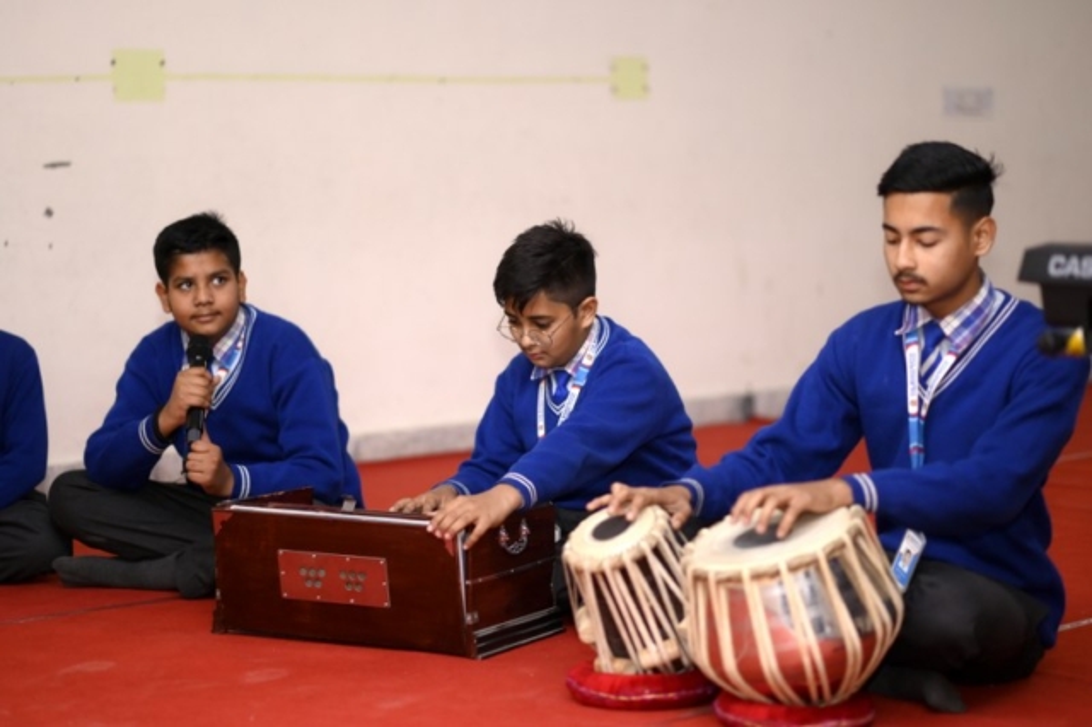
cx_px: 546
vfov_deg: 16.1
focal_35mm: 85
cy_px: 364
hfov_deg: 23.9
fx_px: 2577
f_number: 1.8
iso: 500
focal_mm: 85
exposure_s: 1/100
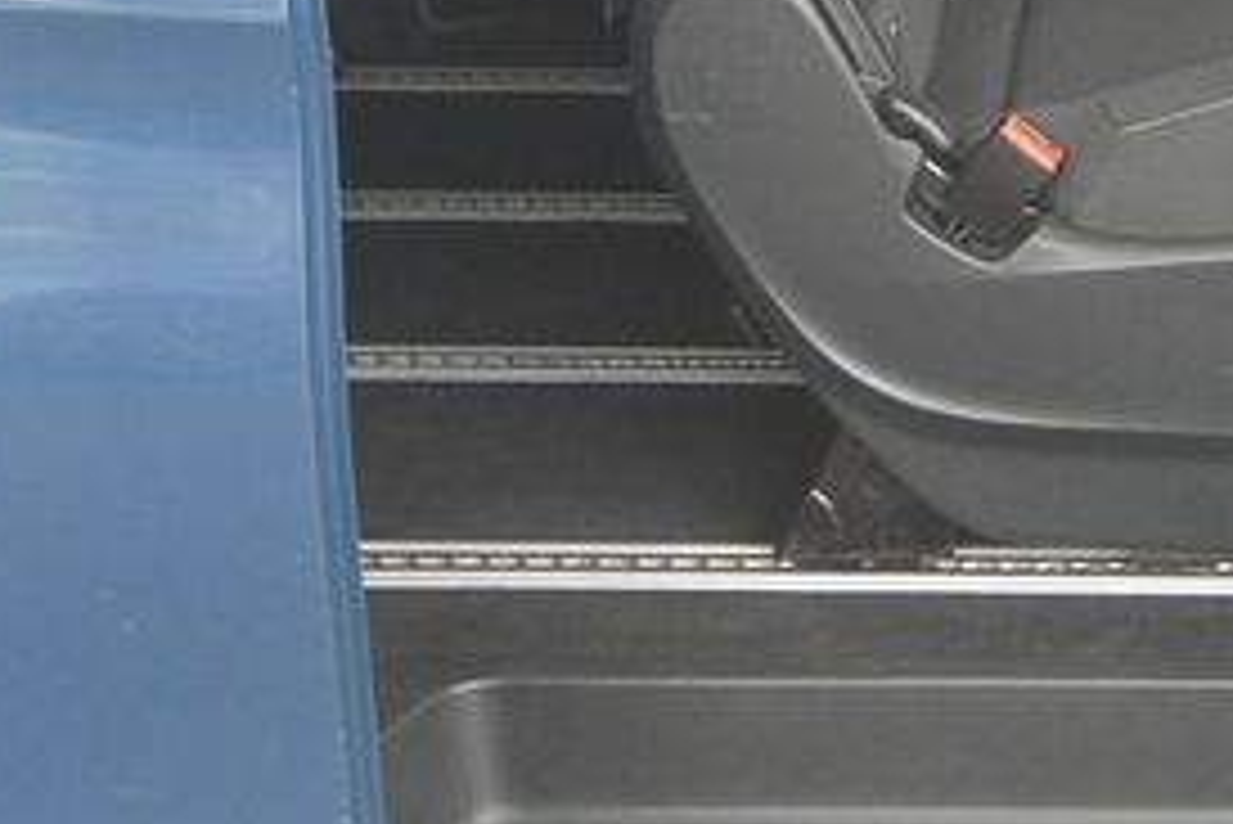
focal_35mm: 101
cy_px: 25
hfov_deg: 19.6
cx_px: 1233
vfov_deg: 13.4
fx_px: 3461
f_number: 3.5
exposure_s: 1/125
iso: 400
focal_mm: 10
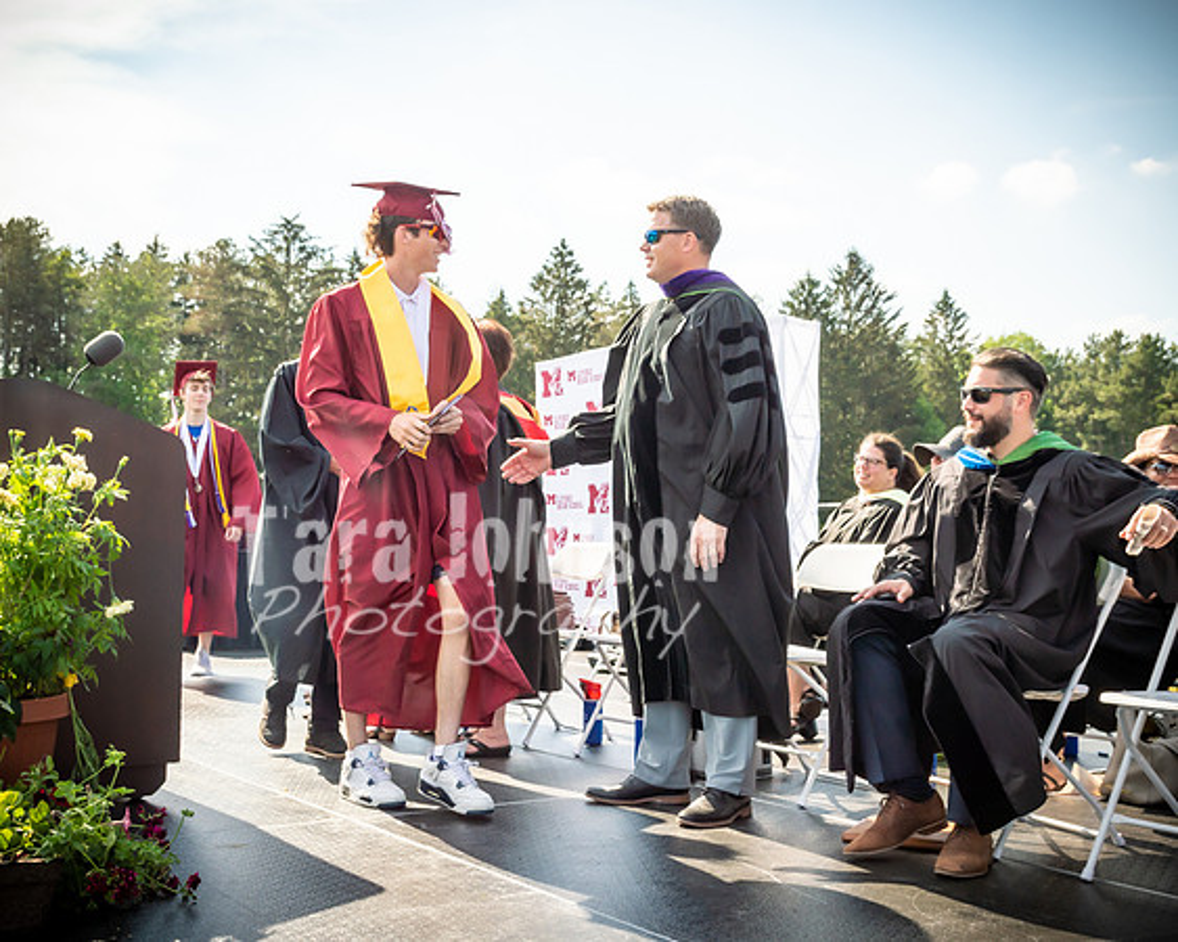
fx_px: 1533
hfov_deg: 42.0
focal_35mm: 44
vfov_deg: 34.1
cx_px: 589
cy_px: 471
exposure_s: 1/800
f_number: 7.1
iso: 200
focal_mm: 26
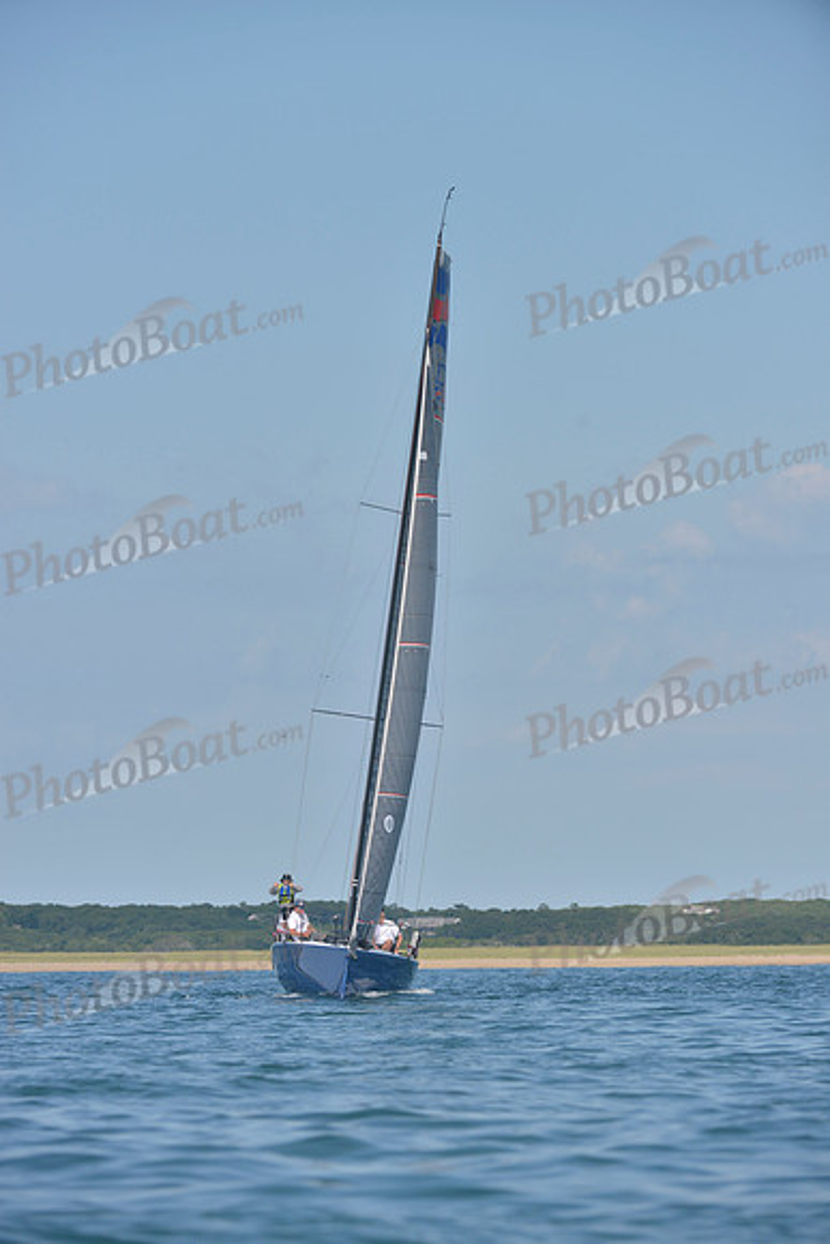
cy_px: 622
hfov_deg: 6.9
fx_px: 6912
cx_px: 415
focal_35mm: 200
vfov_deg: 10.3
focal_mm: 200
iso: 280
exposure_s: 1/1600
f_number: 7.1
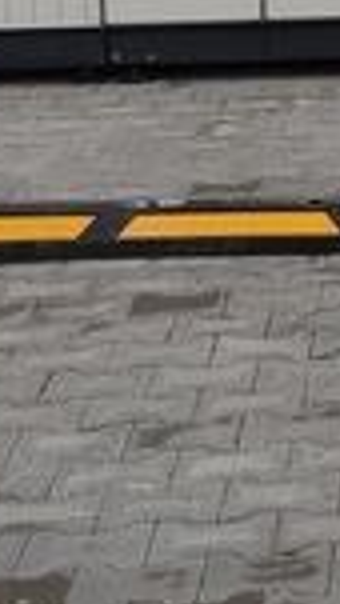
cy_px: -238
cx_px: 892
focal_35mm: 121
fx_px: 1938
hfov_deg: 8.8
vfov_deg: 16.5
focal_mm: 5.31
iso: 50
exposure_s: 1/108
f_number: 1.7
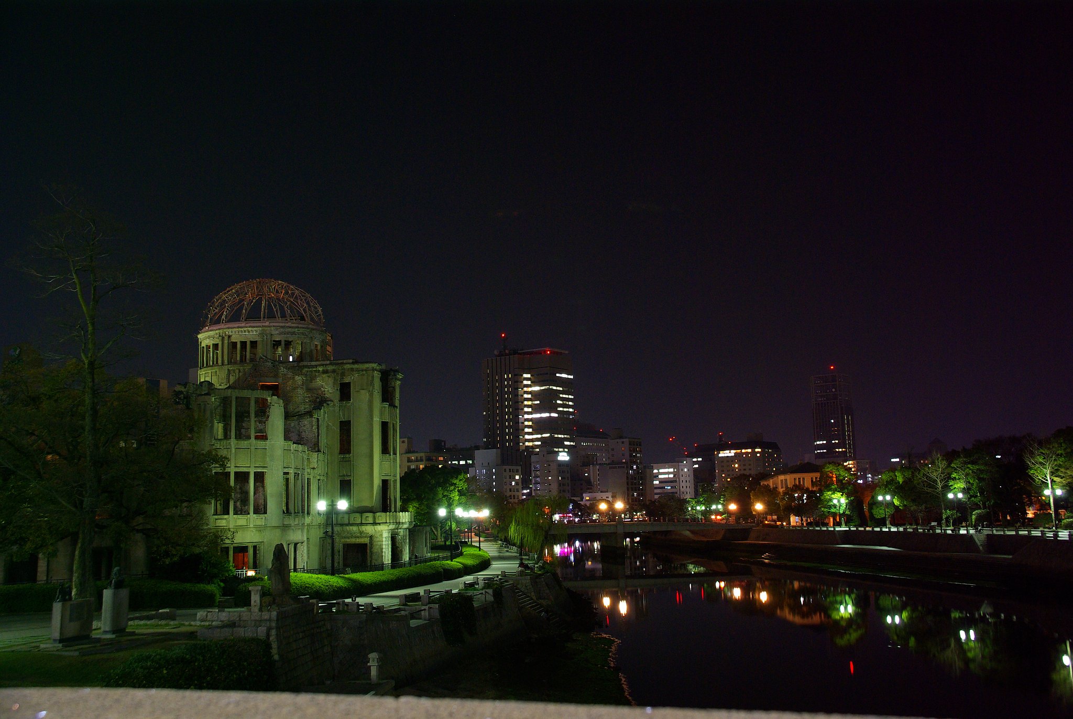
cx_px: 536
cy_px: 360
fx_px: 1030
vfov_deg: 38.5
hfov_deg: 55.0
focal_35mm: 34
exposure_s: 2
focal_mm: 23
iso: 400
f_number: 6.7
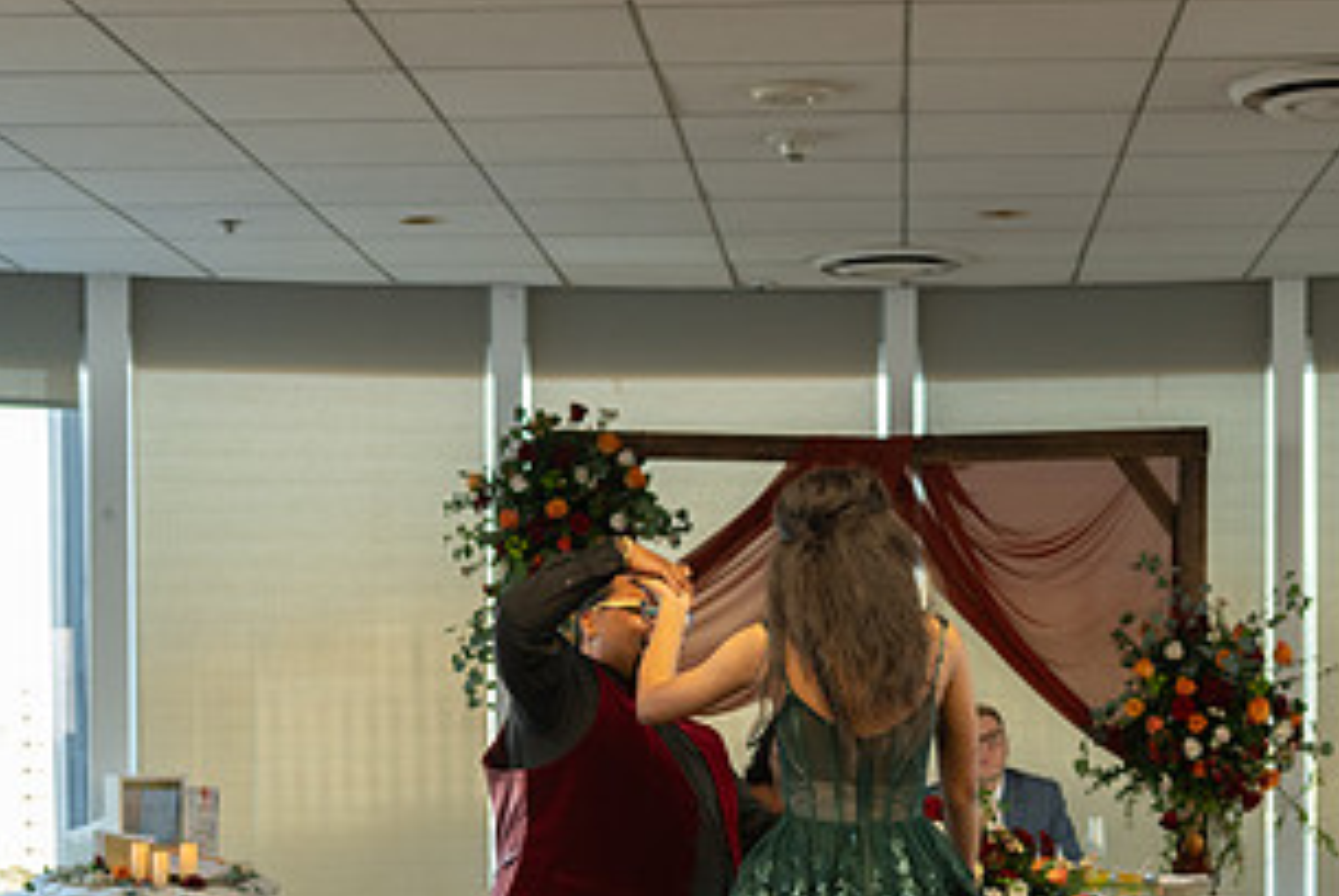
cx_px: 795
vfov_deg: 17.7
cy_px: 837
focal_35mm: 76
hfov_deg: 26.6
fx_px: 2829
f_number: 2.8
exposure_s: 1/100
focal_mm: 40
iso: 640
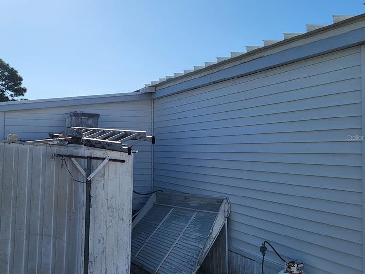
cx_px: 124
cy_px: 137
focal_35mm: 36
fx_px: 380
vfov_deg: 39.7
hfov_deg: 50.5
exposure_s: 1/3988
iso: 40
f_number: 1.8
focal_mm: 5.4
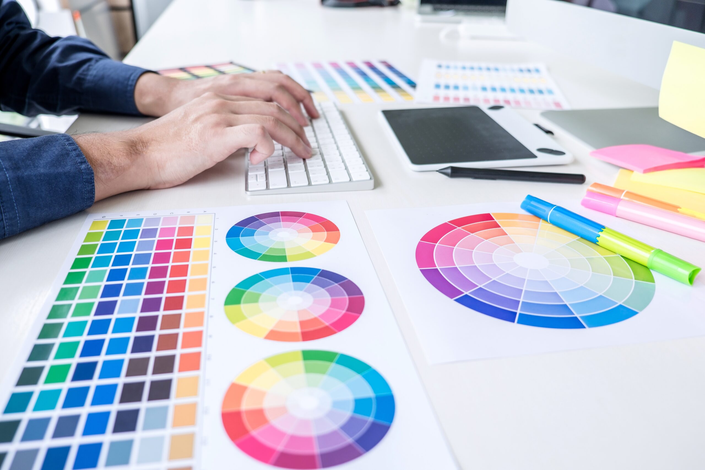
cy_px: 235
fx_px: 607
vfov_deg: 42.3
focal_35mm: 31
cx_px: 352
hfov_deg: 60.3
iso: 200
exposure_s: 1/200
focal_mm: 20.5
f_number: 3.2
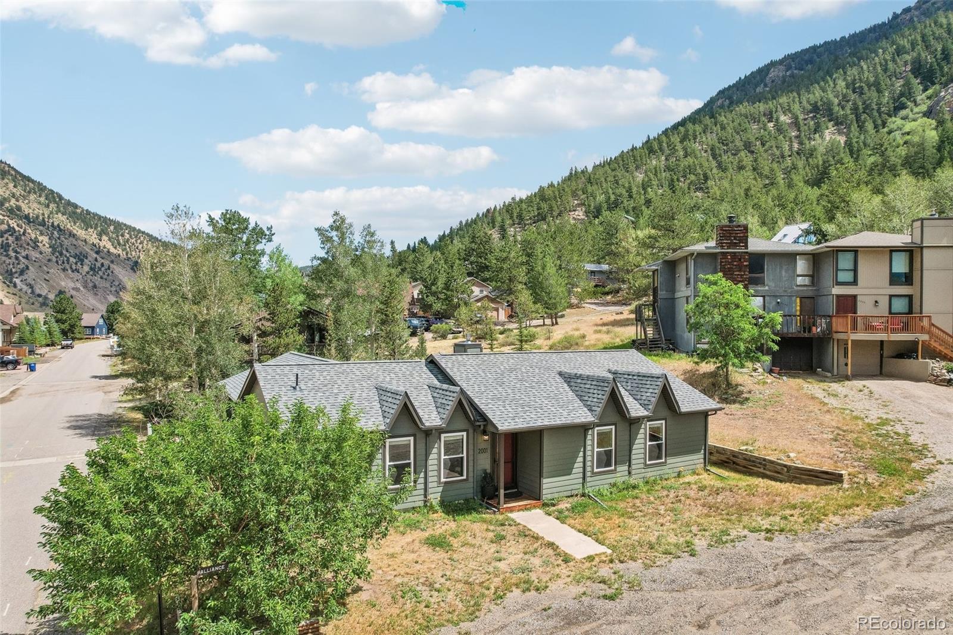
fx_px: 582
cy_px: 318
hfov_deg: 78.6
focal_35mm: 22
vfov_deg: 57.2
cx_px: 476
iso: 110
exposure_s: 1/2500
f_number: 2.8
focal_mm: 8.4
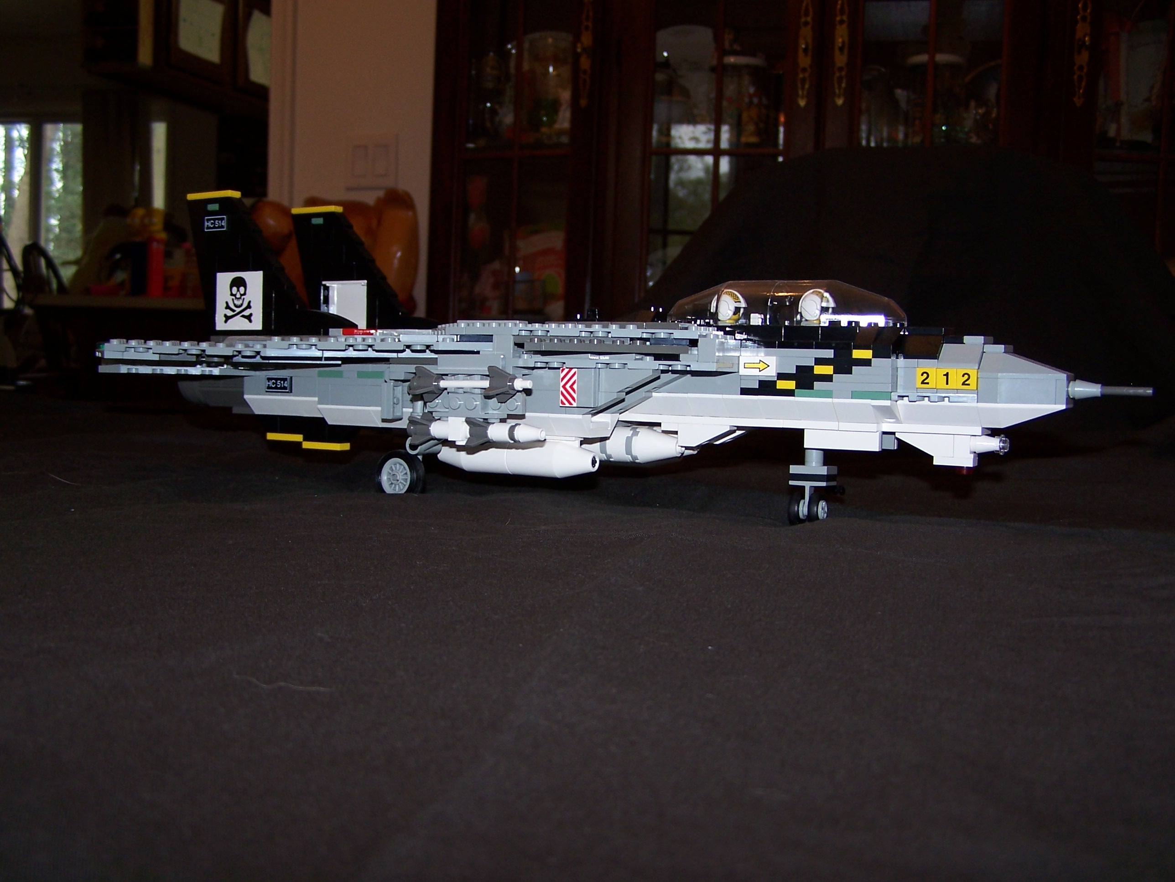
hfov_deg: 49.0
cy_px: 441
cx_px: 588
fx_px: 1290
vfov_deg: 37.7
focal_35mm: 38
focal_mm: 6.3
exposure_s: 1/60
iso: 80
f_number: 2.8
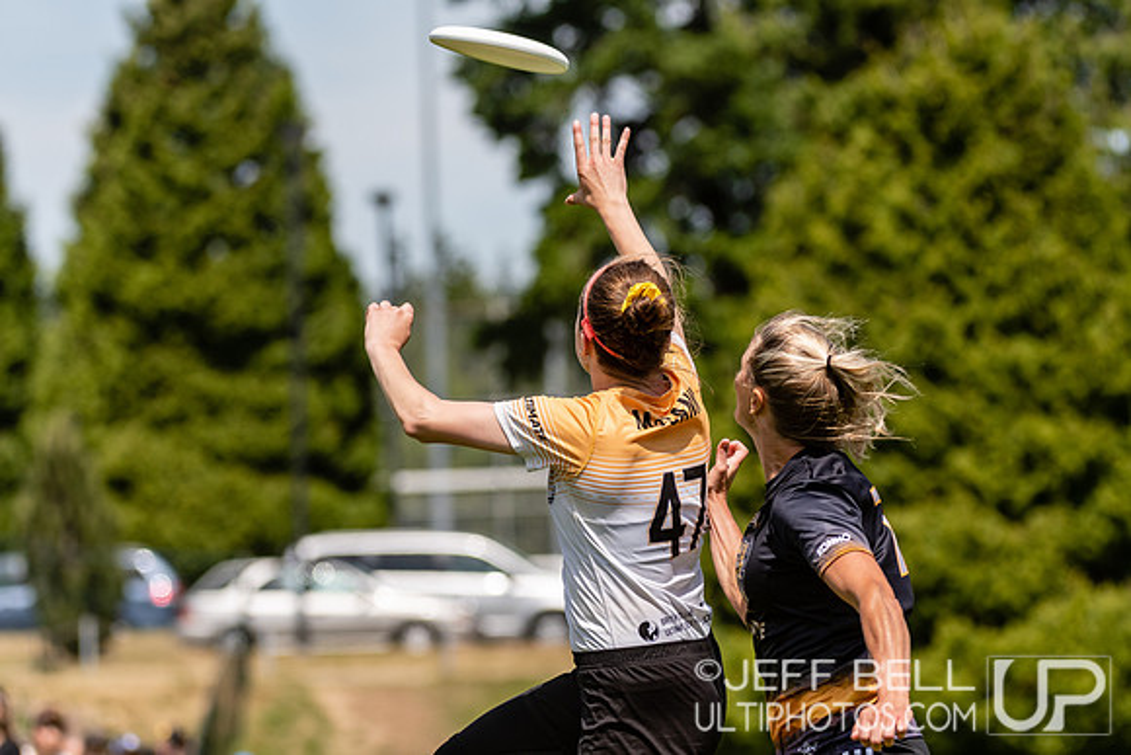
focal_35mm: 300
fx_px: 9427
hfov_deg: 6.9
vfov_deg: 4.6
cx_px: 566
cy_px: 378
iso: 360
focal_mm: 200
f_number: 4
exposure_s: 1/2500
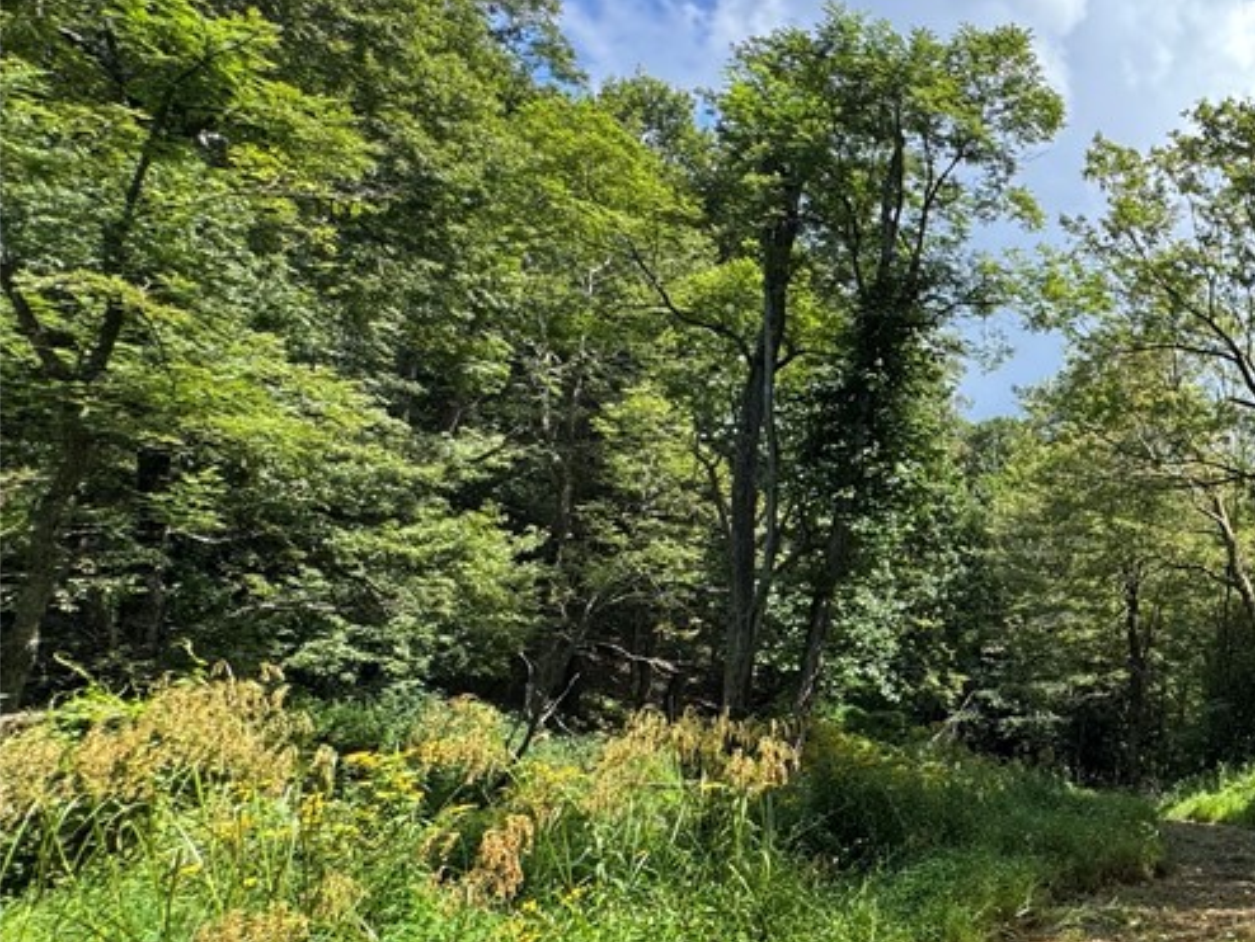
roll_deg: -2.2
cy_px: 482
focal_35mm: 29
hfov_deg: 48.6
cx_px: 1298
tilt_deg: +6.4
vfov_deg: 48.3
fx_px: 1052
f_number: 2.2
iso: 40
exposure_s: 1/443
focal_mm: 2.22
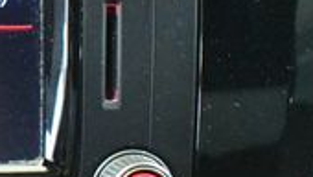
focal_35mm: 142
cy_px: 4
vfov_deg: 8.5
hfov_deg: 13.8
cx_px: -212
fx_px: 1180
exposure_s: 1/60
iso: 12800
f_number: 3.5
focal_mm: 18
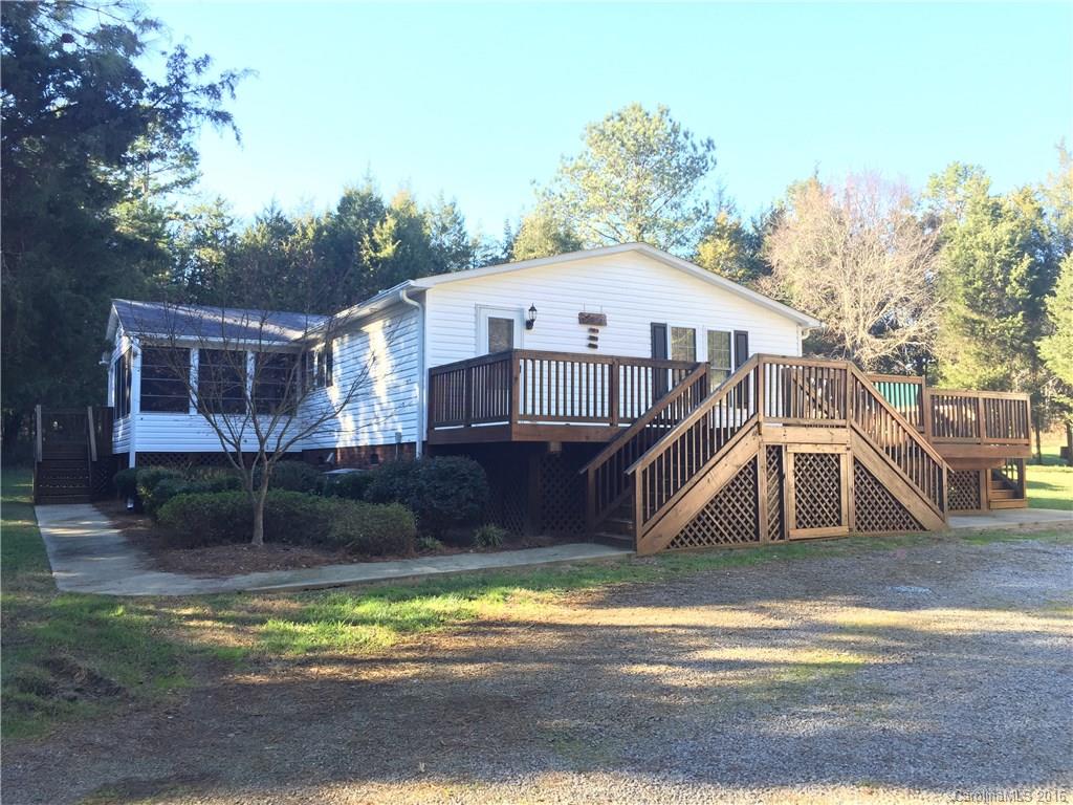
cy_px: 402
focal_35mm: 29
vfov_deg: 48.2
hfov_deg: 61.7
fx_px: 899
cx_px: 536
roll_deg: +0.0
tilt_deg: +2.6
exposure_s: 1/120
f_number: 2.2
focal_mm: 4.15
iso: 40
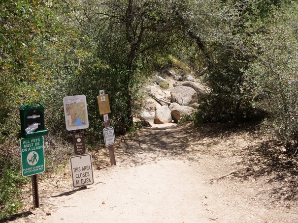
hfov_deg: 49.9
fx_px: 319
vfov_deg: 38.6
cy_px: 122
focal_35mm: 37
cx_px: 123
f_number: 9
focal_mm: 14
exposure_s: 1/320
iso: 400
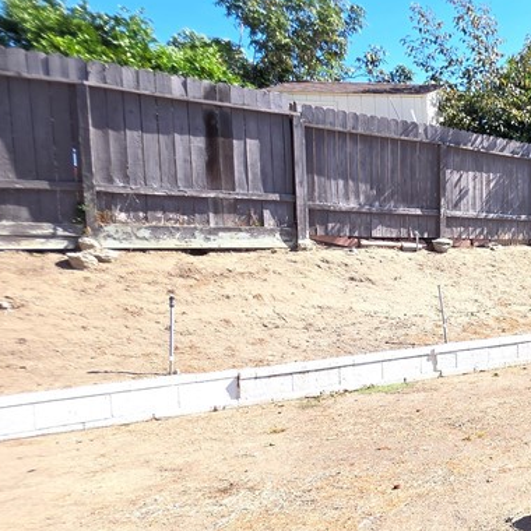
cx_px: 693
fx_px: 538
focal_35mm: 31
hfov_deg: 35.4
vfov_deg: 52.4
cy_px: 293
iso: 40
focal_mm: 2.2
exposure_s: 1/565
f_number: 1.9
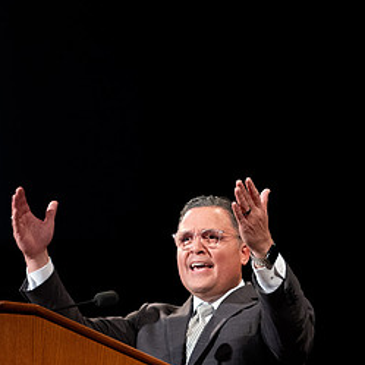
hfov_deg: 5.6
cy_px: 285
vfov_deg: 5.6
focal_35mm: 311
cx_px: 161
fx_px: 3710
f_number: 2.8
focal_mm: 120
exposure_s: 1/250
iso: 1250
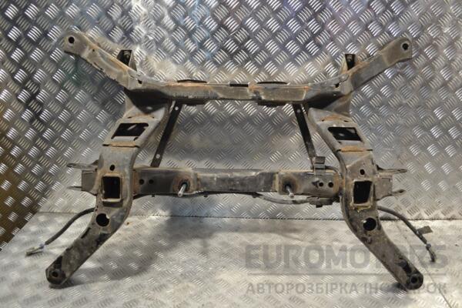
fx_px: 385
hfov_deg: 61.9
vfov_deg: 43.6
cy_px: 154
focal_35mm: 30
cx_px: 231
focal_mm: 20
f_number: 4.5
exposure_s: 1/80
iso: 400
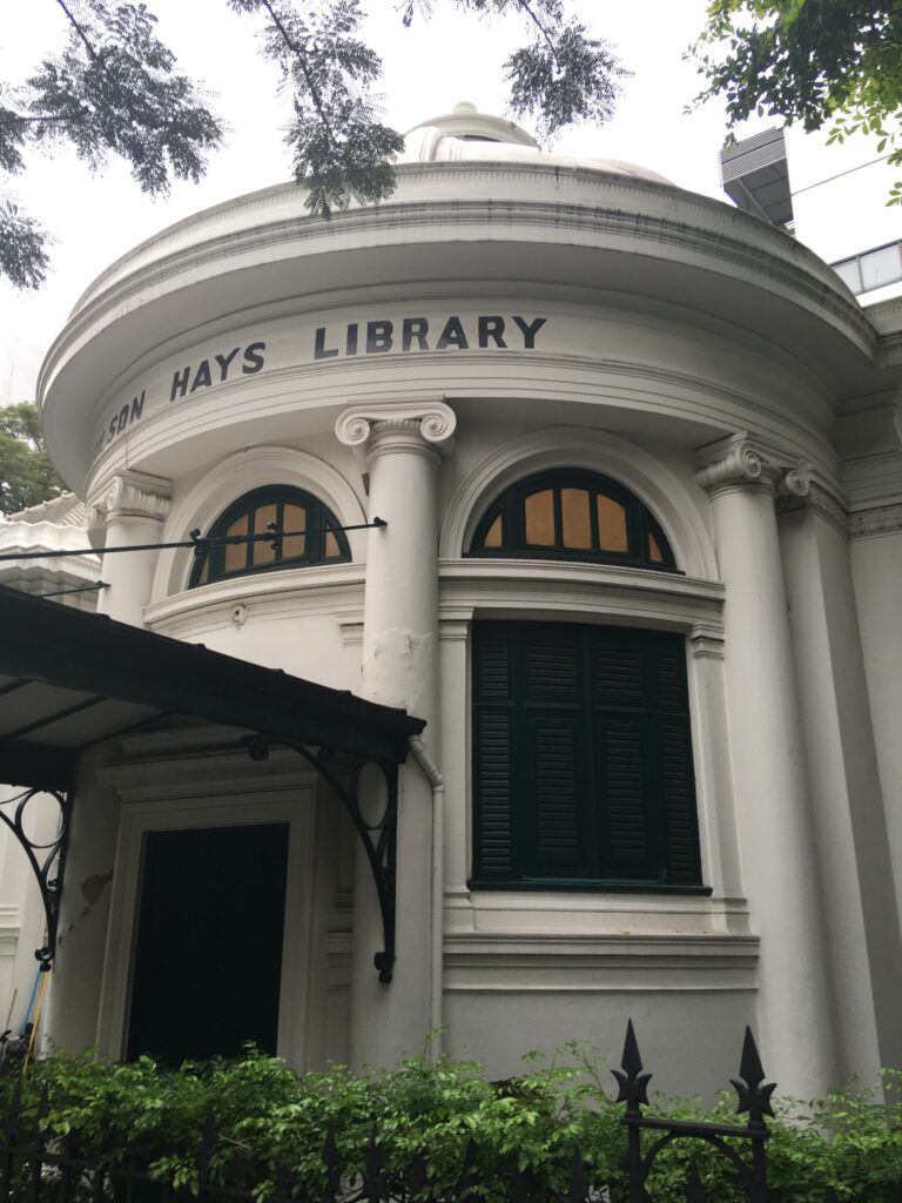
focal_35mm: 29
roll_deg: -1.4
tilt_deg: +20.2
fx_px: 1008
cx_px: 451
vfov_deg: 61.7
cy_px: 602
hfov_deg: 48.2
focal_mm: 4.15
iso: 32
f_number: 2.2
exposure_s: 1/100
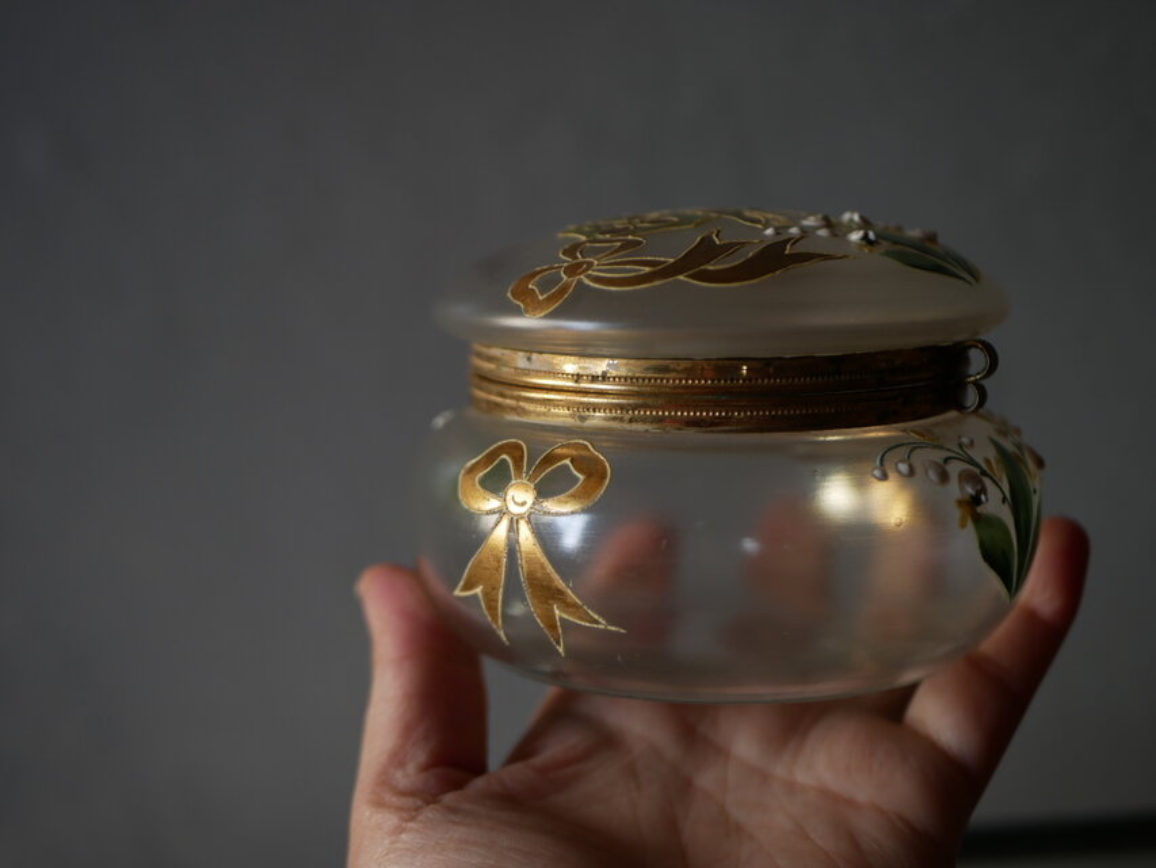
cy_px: 434
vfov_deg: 29.1
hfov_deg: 38.2
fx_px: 1670
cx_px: 578
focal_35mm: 50
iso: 200
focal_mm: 25
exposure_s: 1/200
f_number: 2.2
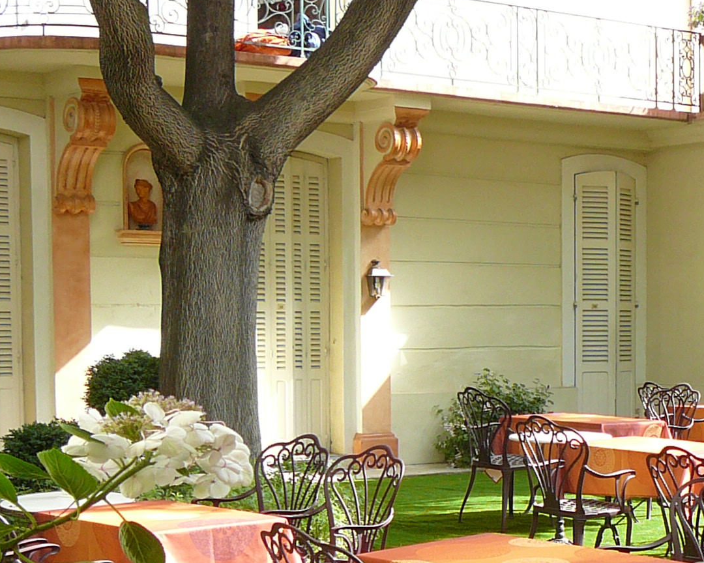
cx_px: 544
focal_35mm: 81
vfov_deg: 18.6
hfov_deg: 23.3
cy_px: 501
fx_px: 1688
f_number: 2.8
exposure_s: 1/125
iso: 80
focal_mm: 5.2
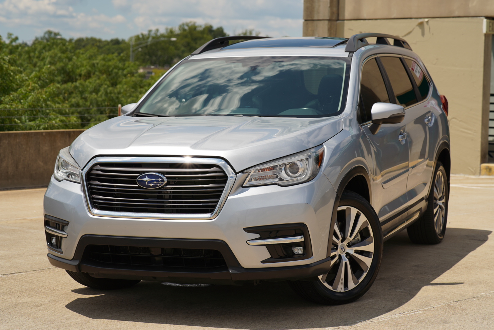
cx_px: 247
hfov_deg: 23.9
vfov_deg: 16.1
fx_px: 1167
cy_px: 165
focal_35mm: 85
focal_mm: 85
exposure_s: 1/1000
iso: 100
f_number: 4.5
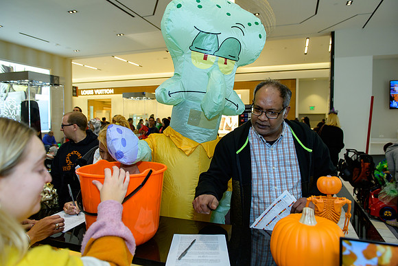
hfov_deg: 69.4
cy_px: 133
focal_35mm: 26
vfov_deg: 49.6
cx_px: 199
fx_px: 287
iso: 2000
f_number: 4
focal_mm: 26
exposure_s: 1/250
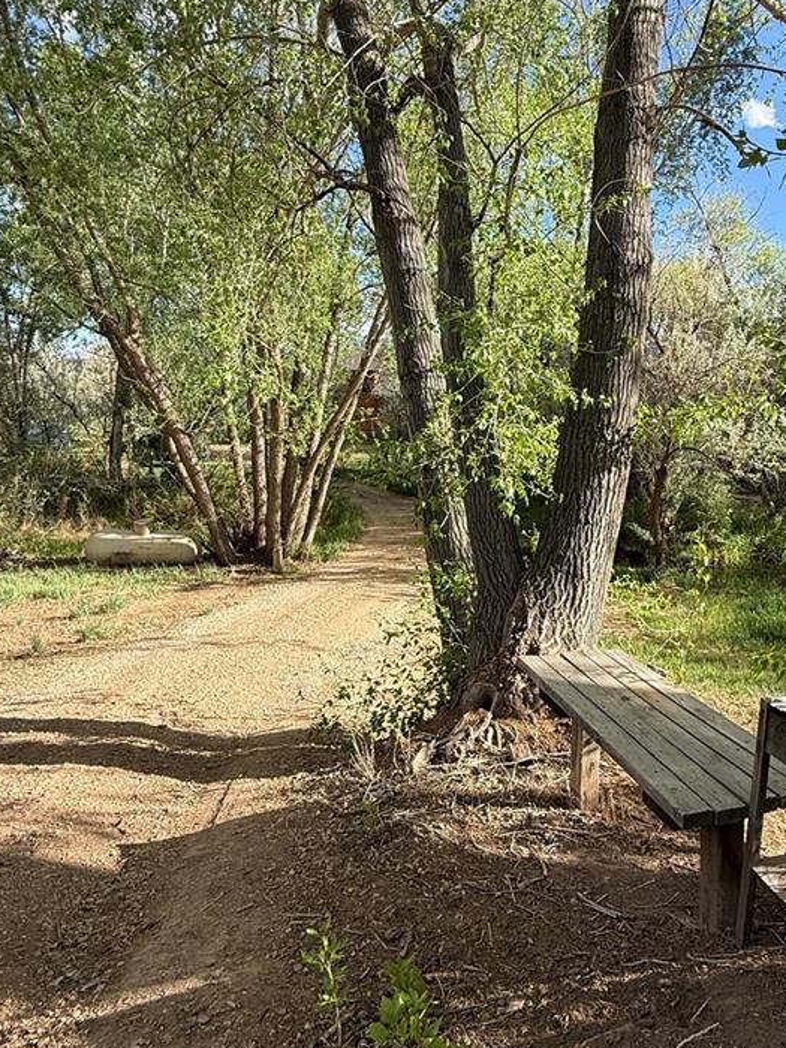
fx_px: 727
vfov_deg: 71.3
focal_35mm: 24
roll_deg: -0.3
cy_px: 460
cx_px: 511
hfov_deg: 55.9
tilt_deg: -4.8
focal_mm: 2.22
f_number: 2.2
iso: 50
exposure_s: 1/574
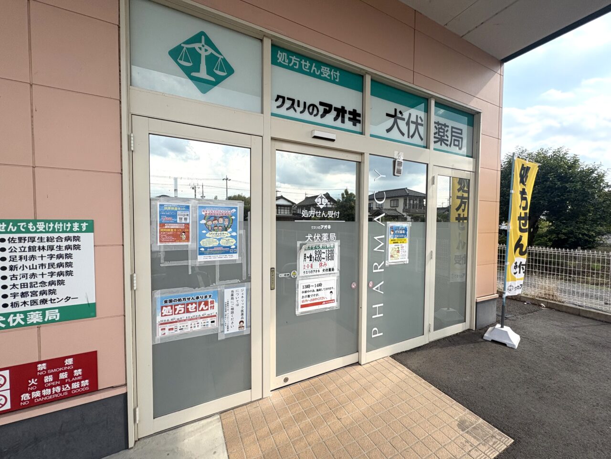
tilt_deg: -1.8
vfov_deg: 85.7
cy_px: 230
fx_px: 247
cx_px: 306
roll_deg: +0.5
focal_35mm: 14
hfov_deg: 102.1
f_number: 2.2
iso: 50
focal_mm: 2.22
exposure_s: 1/1020
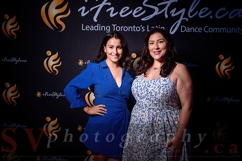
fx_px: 269
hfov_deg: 48.4
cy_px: 80
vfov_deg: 33.4
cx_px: 121
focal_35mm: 40
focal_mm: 40
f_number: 4
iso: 800
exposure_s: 1/125
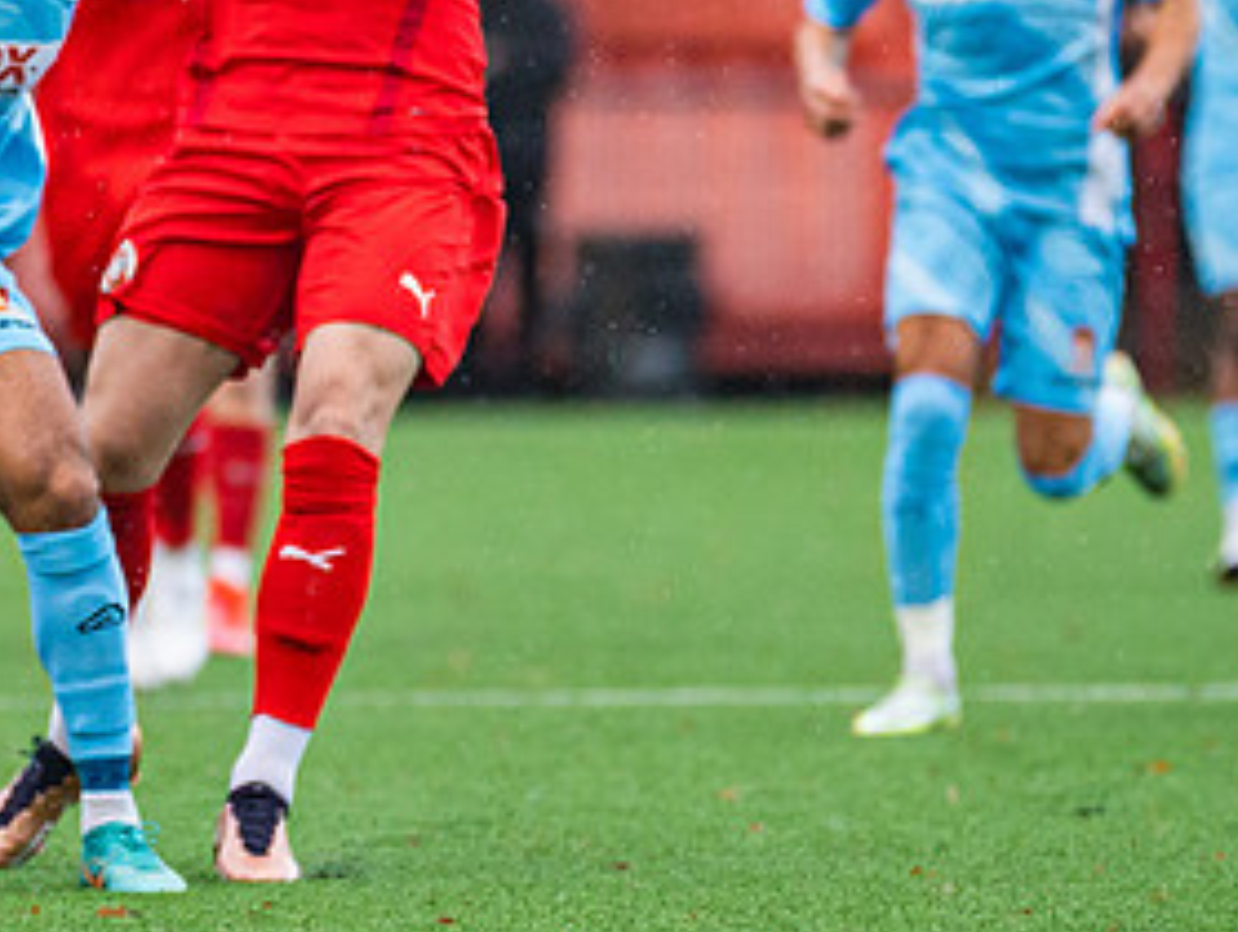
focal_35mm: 906
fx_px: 32444
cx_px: 238
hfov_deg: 2.2
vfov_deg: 1.6
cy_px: 238
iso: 1000
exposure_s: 1/1250
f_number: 2.8
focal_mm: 250
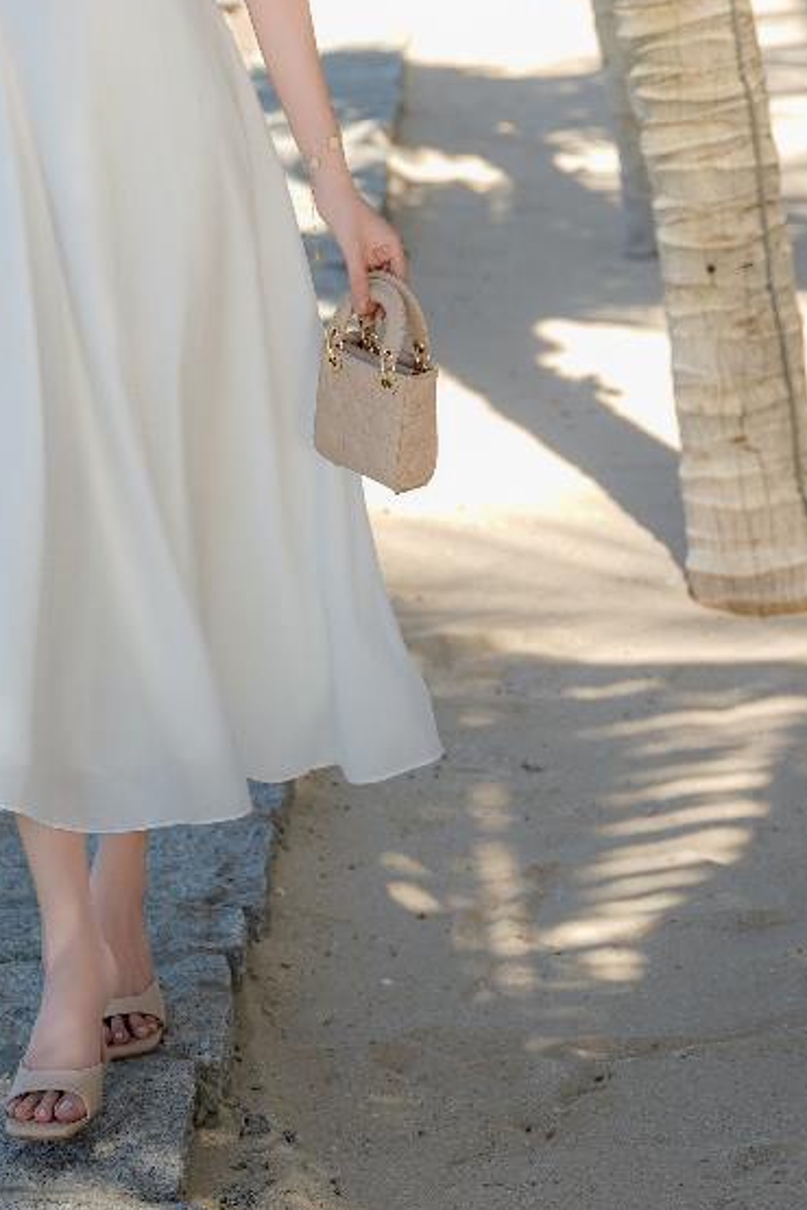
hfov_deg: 14.4
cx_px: 142
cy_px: -2
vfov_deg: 20.9
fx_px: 3171
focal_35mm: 94
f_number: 3.2
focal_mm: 43.6
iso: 50
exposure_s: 1/500
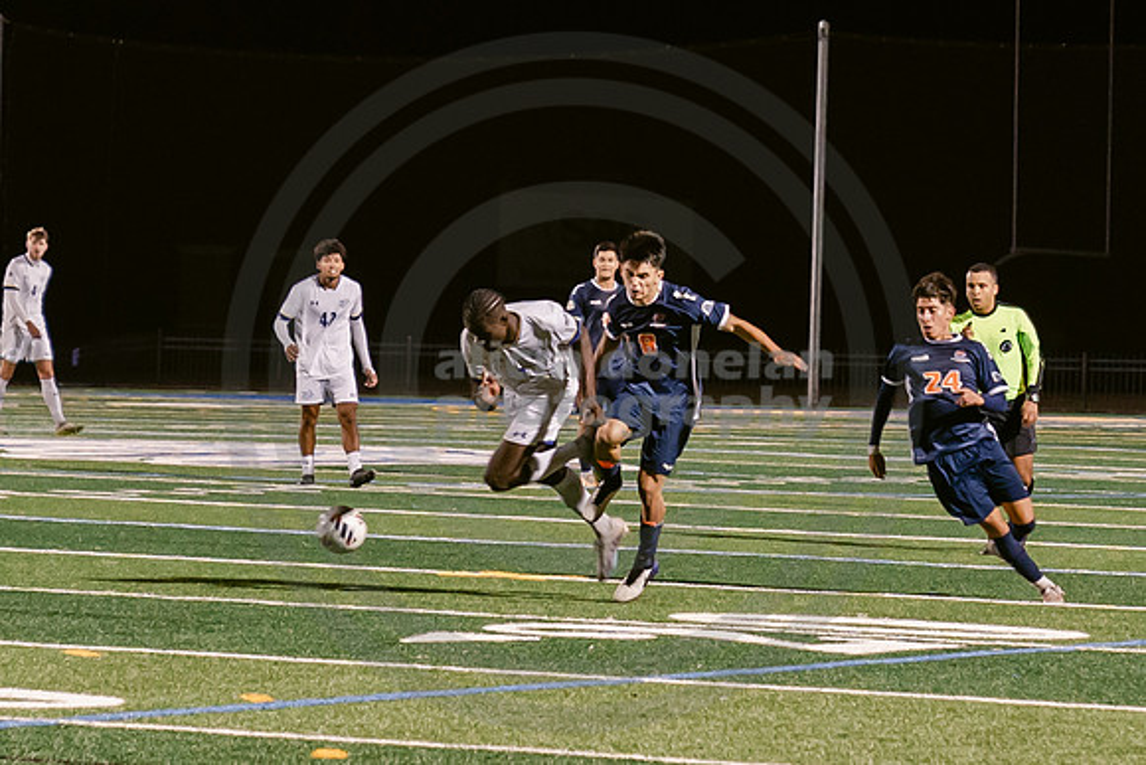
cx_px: 631
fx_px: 7997
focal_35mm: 251
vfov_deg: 5.5
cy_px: 610
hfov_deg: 8.2
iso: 2500
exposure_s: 1/250
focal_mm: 70
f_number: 3.2
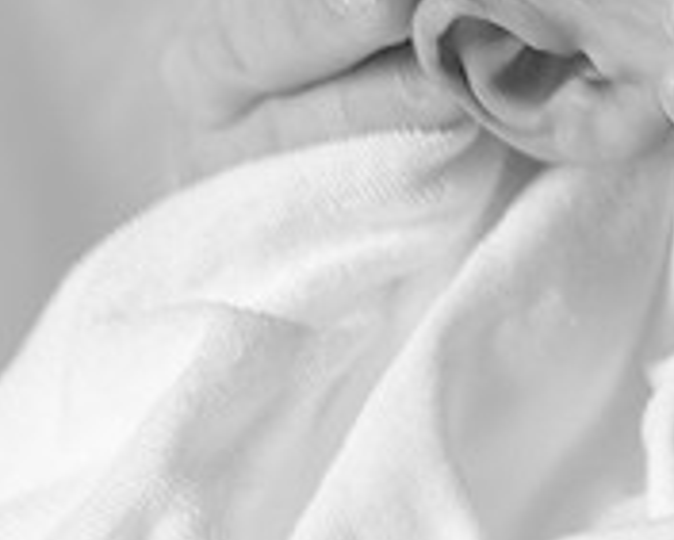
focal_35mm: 599
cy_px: 25
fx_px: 11955
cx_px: 1513
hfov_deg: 3.2
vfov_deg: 2.6
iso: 200
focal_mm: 102
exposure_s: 1/160
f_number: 5.6
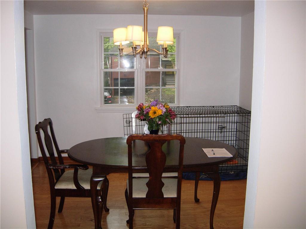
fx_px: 318
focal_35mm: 36
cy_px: 114
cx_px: 153
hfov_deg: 51.4
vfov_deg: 39.7
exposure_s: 1/132
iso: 145
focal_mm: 7.5
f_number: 2.7
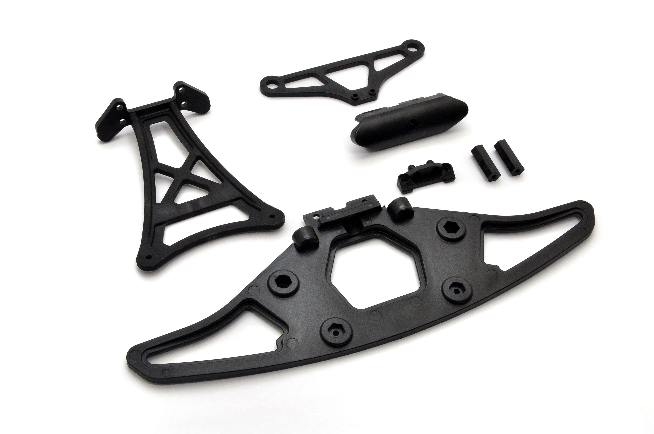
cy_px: 217
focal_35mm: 48
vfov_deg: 28.0
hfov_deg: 41.2
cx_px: 327
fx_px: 871
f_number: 20
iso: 400
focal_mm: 32
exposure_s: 1/60
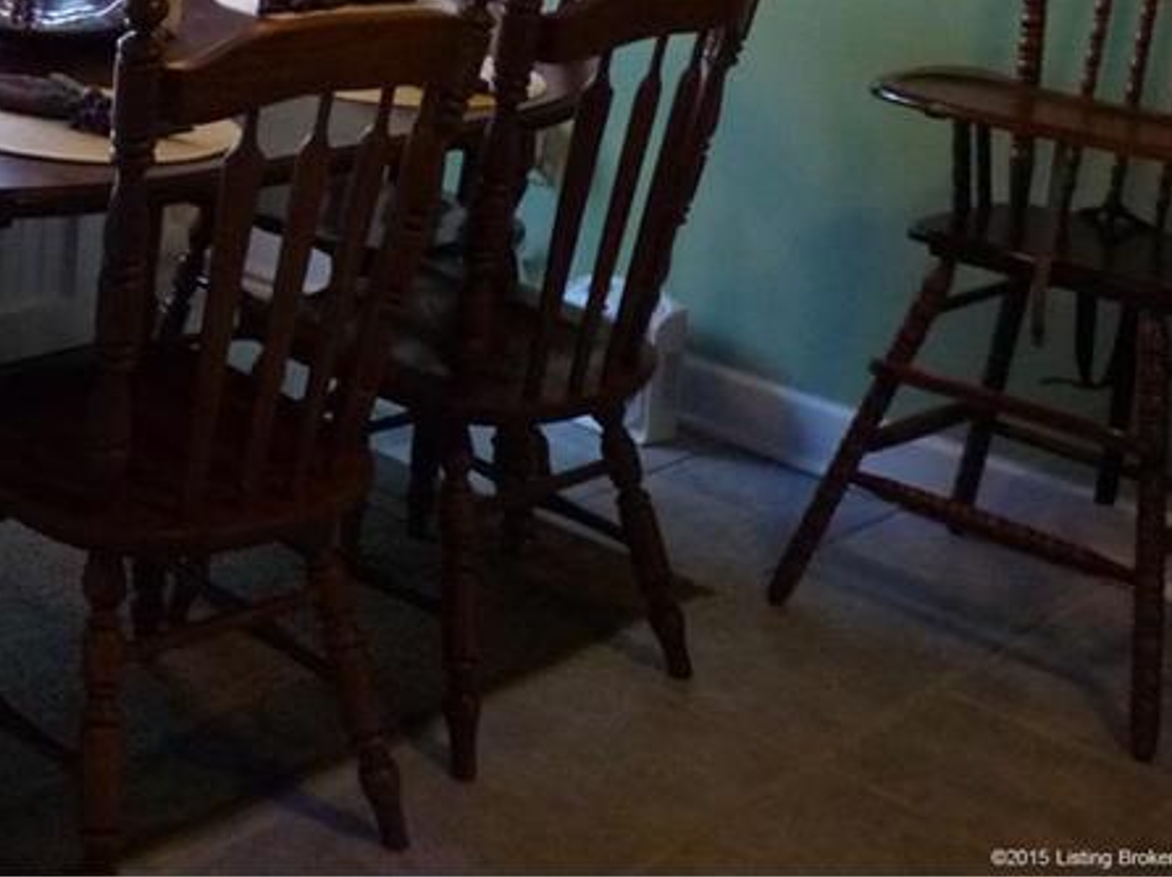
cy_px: -129
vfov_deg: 22.1
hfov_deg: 28.9
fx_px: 2098
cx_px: -42
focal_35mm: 62
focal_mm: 4.8
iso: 400
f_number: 2.8
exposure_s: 1/30
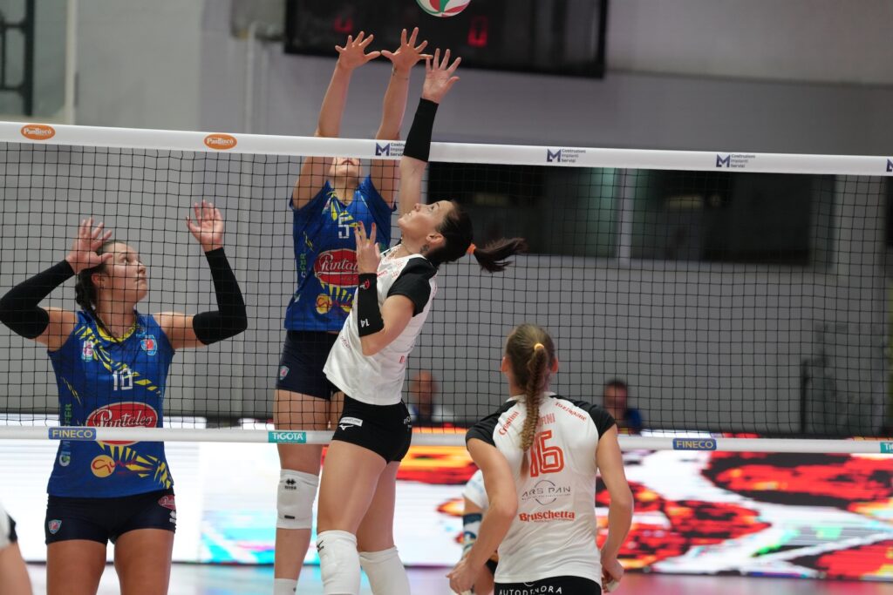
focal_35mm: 173
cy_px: 298
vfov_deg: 7.9
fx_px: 4292
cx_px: 446
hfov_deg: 11.9
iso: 4000
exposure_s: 1/1250
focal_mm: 173
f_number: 3.5
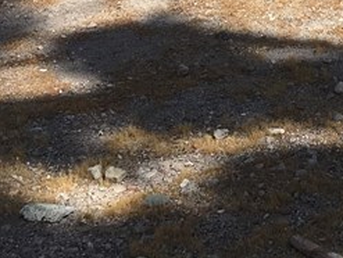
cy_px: -251
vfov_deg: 11.3
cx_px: 510
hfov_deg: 15.2
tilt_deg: -5.1
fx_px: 1191
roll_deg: +2.0
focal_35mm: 120
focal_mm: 4.15
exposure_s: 1/1923
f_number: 2.2
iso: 25
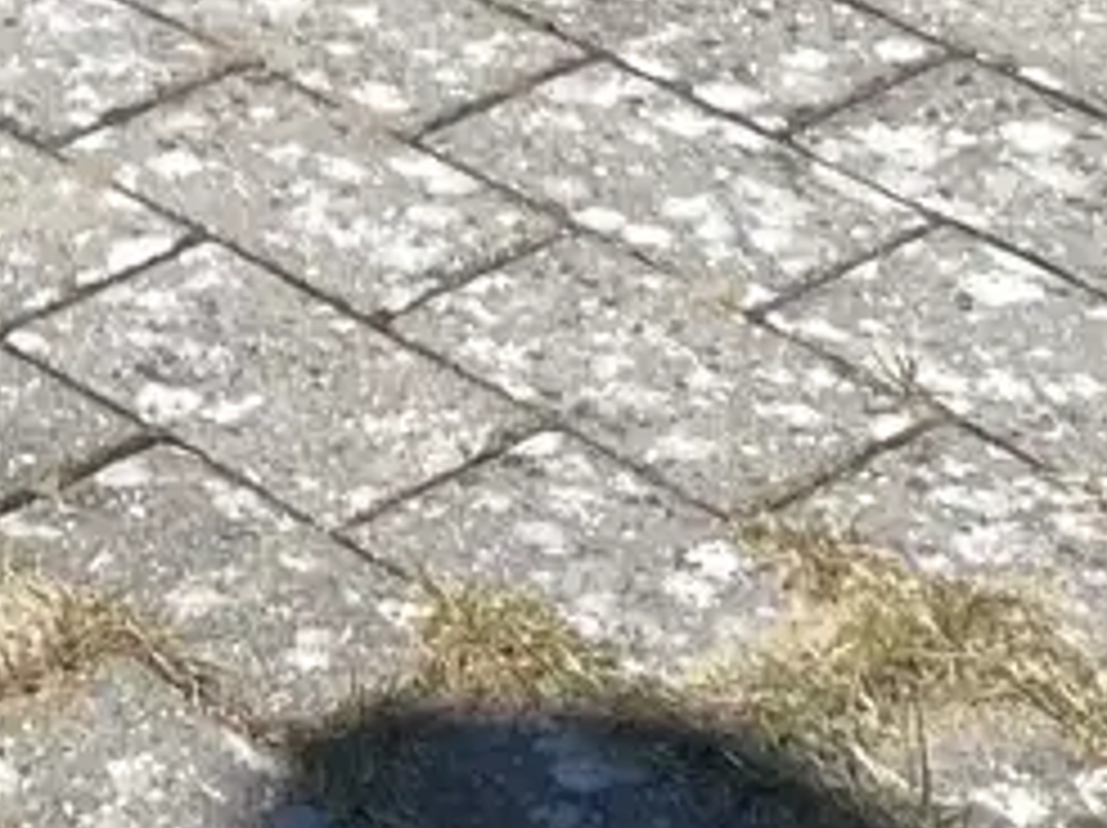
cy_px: -2308
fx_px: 6485
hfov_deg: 9.4
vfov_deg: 6.2
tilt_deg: -5.0
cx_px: -716
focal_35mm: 203
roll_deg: +2.0
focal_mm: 4.2
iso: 32
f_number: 1.6
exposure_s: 1/1984
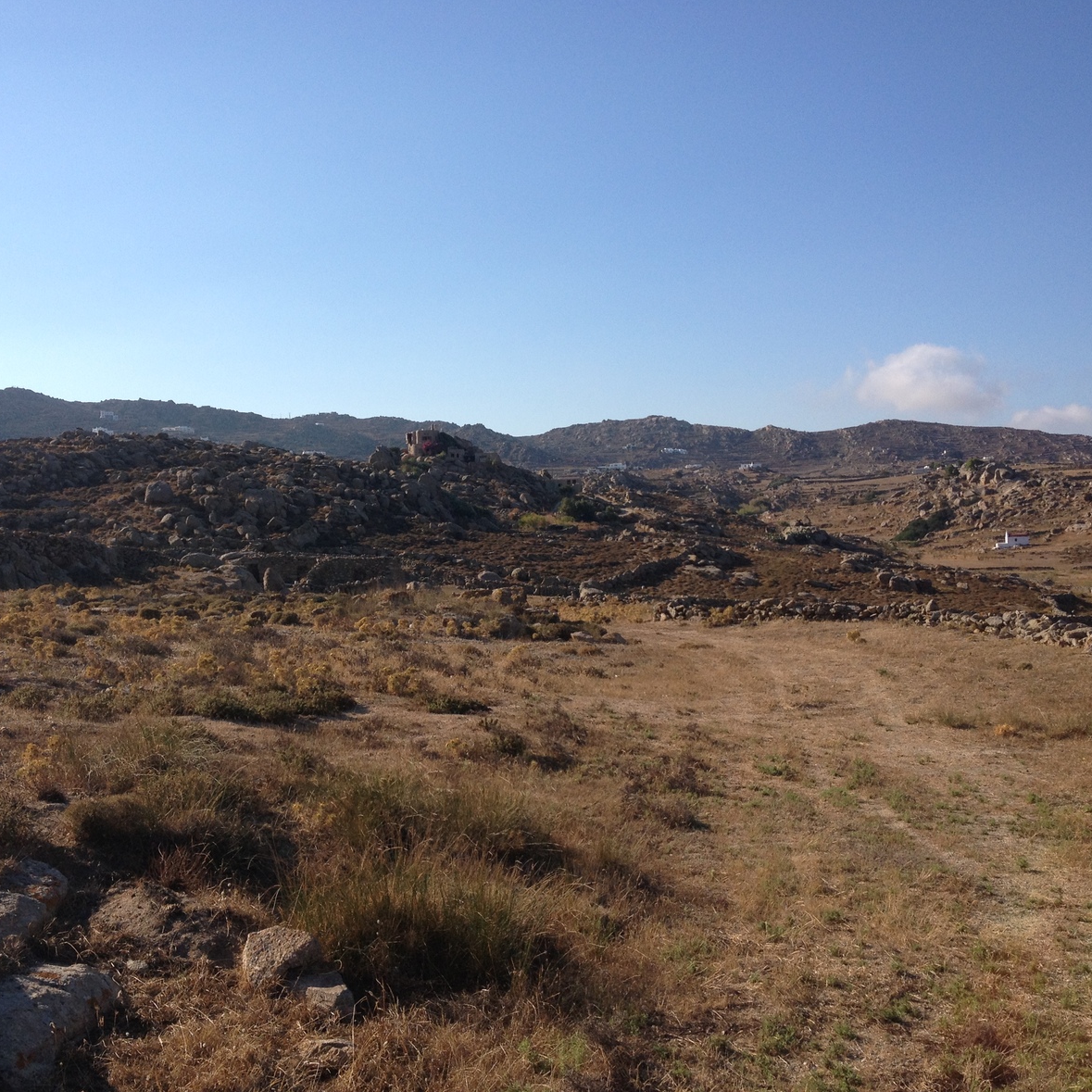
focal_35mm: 42
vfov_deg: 40.0
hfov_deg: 39.9
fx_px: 1499
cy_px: 537
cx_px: 446
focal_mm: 4.28
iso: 50
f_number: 2.4
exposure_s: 1/1783
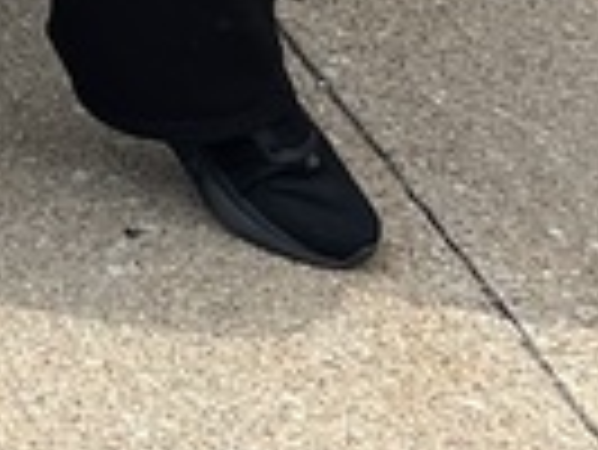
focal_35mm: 200
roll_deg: -1.1
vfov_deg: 6.4
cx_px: -1097
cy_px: -1148
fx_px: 3458
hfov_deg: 8.5
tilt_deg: -7.8
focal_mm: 5.1
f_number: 1.6
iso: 50
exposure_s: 1/1992
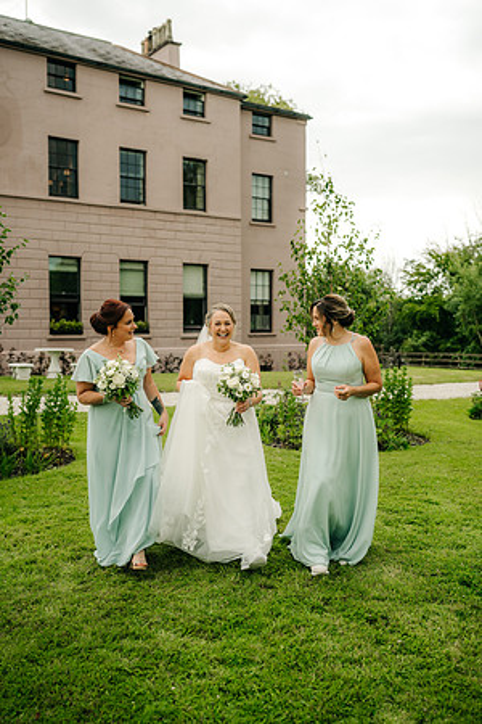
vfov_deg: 54.4
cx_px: 241
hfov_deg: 37.9
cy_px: 362
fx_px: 703
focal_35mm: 35
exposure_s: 1/500
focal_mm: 35
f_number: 2.2
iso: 100
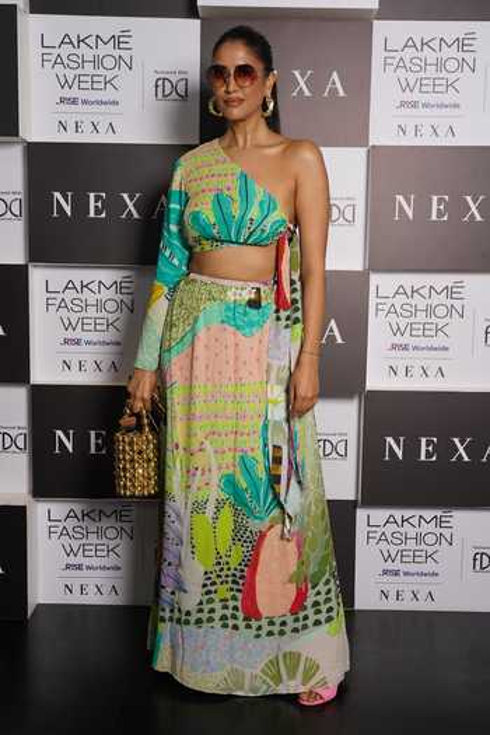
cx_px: 245
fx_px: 755
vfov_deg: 51.9
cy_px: 368
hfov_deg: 35.9
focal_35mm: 37
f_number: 5.6
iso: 640
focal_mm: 37
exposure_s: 1/160
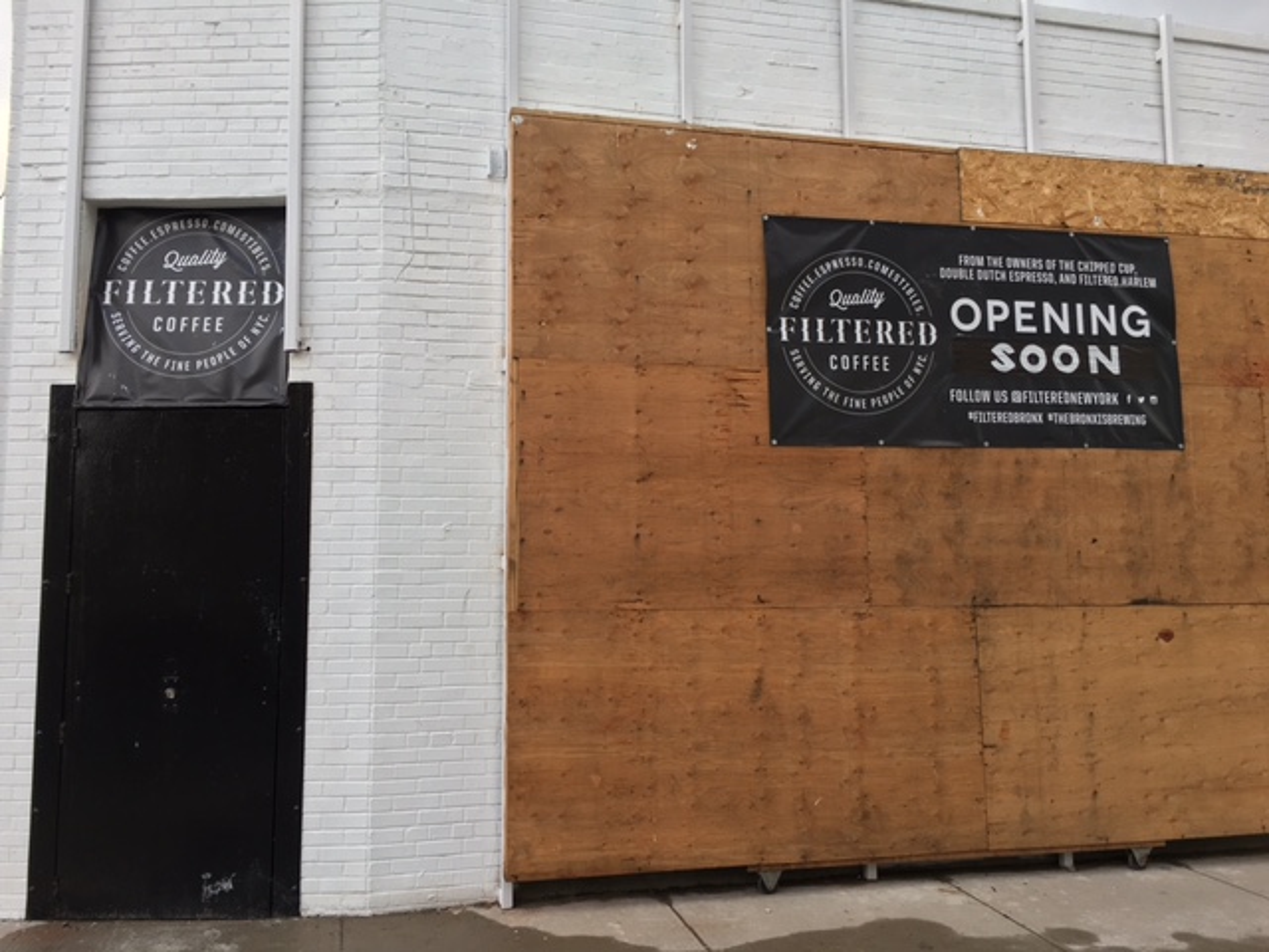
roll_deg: -0.1
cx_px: 634
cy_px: 476
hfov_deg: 61.7
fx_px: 1063
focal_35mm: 29
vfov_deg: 48.2
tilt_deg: +6.1
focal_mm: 4.15
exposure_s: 1/250
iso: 25
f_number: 2.2
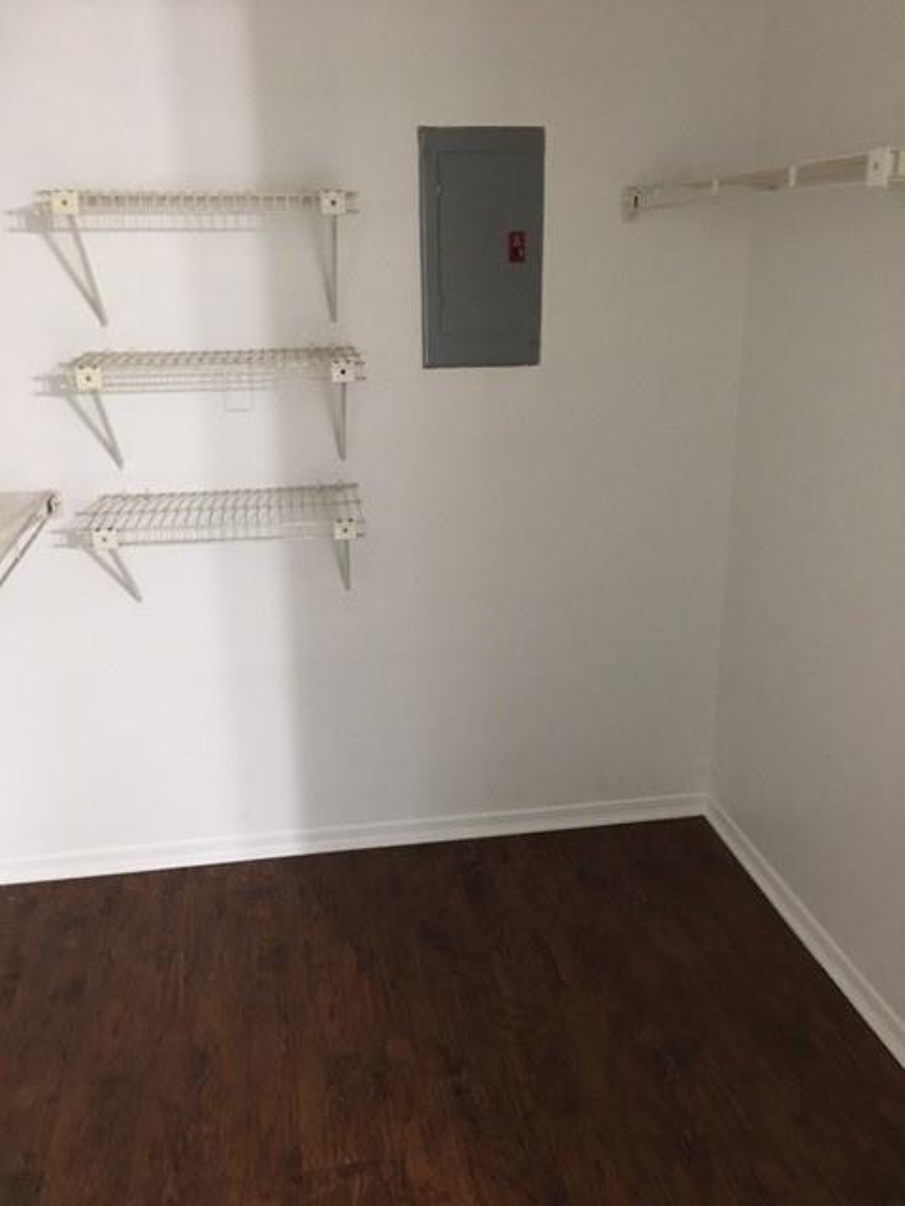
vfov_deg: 61.7
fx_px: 1011
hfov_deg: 48.2
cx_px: 452
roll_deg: +0.8
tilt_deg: -18.9
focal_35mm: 29
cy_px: 603
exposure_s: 1/4
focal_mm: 4.15
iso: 50
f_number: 2.2
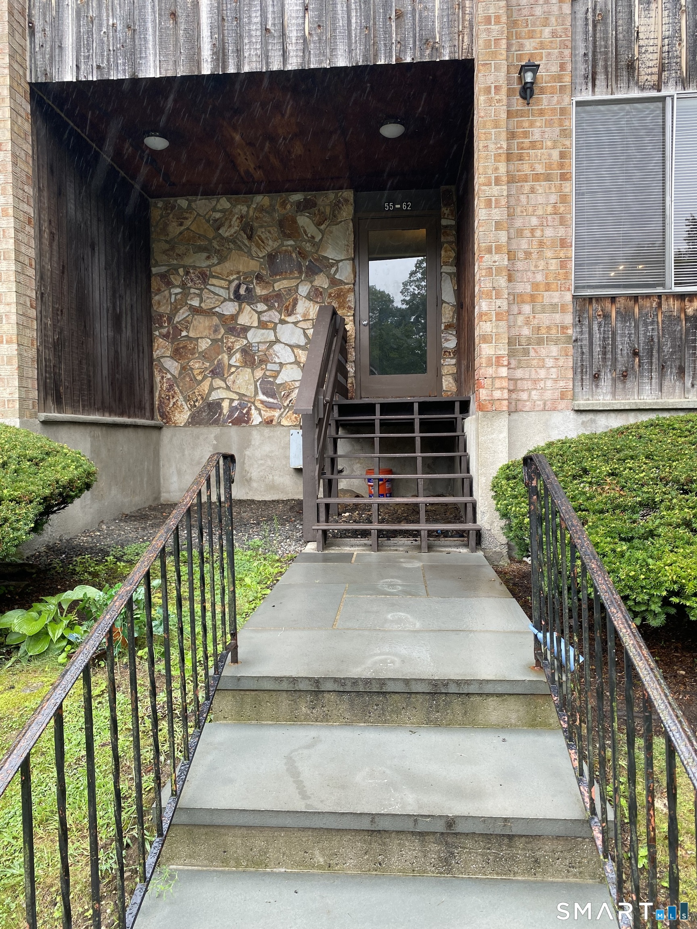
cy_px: 464
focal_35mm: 26
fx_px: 698
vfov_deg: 67.3
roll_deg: +1.0
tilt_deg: +0.5
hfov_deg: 53.1
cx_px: 348
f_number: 1.8
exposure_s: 1/122
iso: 50
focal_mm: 4.25
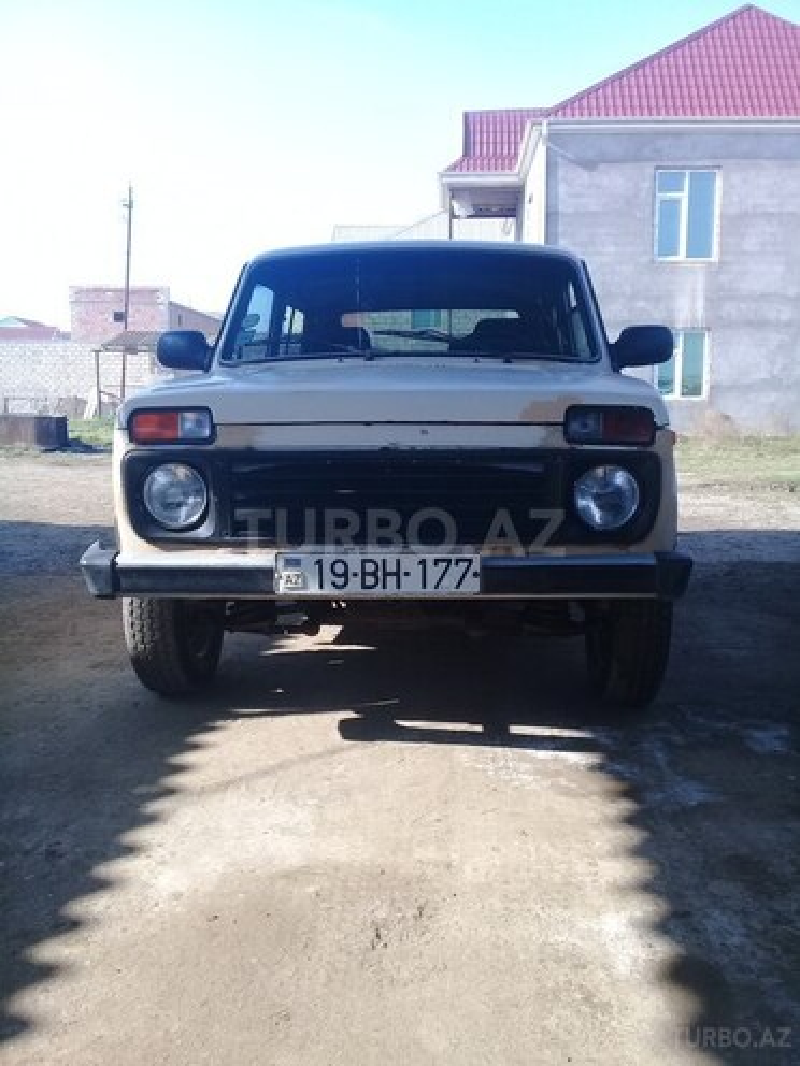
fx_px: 955
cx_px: 400
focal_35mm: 31
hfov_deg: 45.4
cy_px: 533
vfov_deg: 58.4
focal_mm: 3.3
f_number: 2.2
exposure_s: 1/396
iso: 50
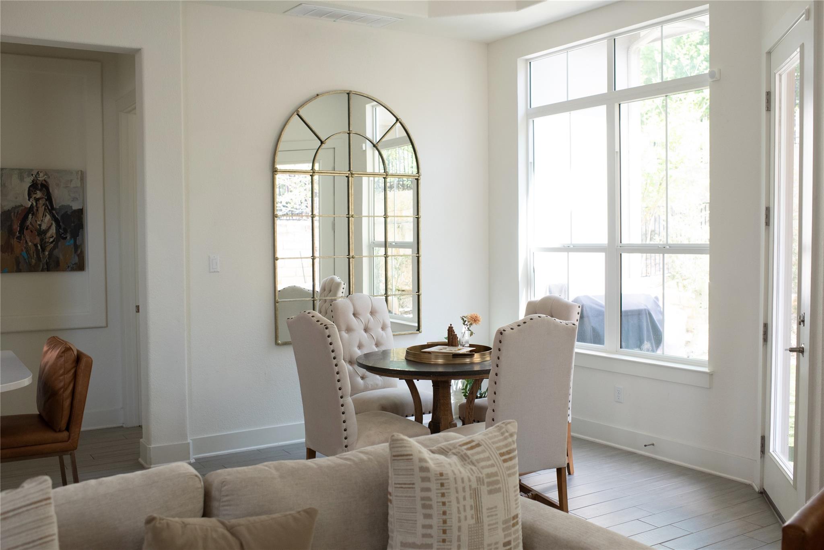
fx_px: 801
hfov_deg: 54.4
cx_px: 412
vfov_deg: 37.9
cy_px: 275
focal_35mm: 35
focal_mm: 35
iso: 1250
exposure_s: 1/320
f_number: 4
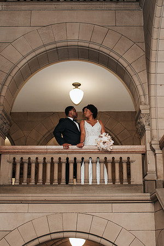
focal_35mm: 52
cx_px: 92
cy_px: 123
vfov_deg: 37.9
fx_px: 359
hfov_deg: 25.7
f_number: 3.2
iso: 1000
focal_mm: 35
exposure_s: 1/125
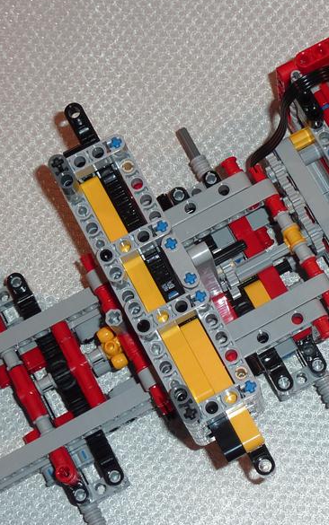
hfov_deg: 14.6
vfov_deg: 23.3
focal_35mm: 89
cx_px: 243
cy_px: 274
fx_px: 1276
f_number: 3.8
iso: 100
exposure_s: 1/30
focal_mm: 7.9
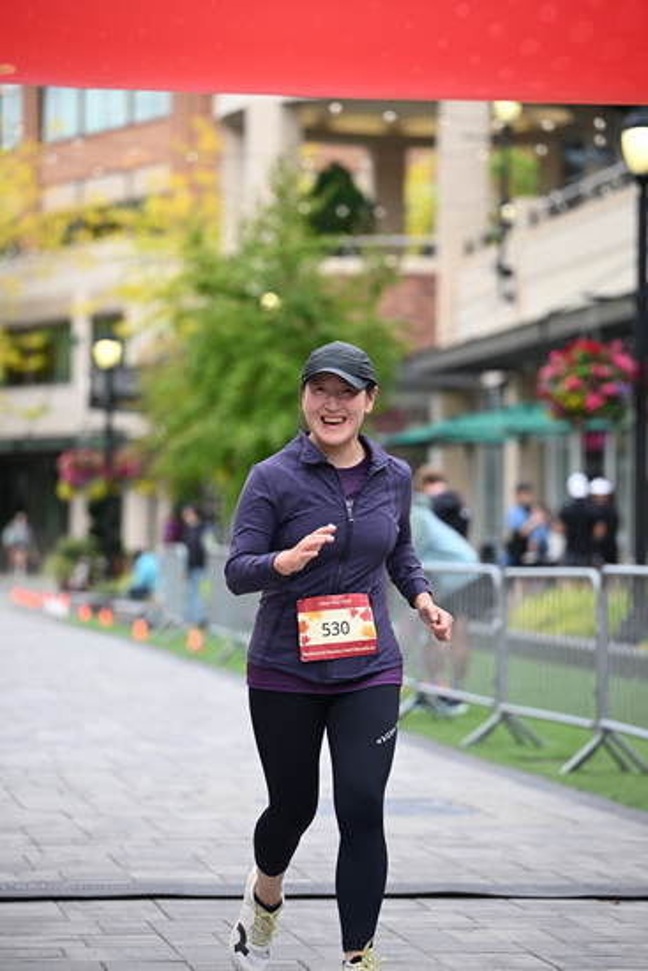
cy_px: 486
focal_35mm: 115
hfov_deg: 11.9
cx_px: 324
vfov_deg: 17.8
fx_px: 3103
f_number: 2.8
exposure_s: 1/1600
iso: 640
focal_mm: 115
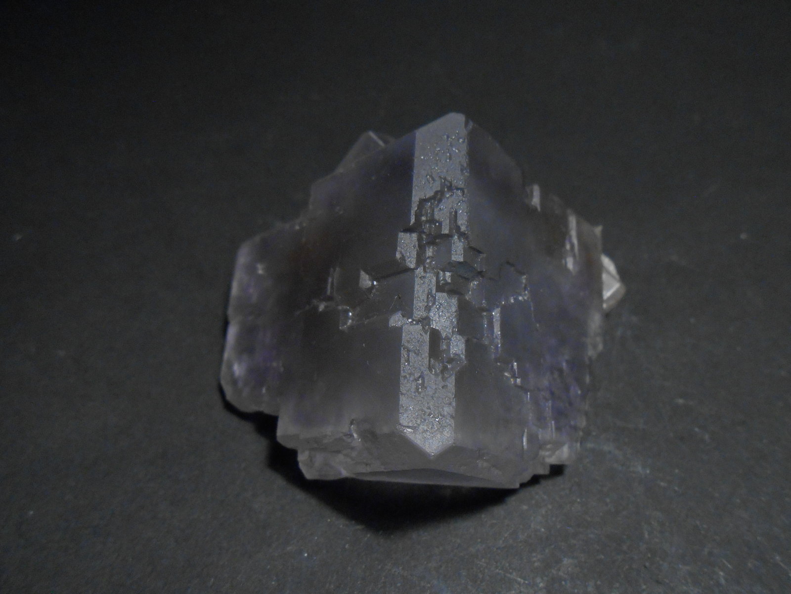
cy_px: 297
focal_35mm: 26
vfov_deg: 53.1
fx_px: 594
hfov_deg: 67.3
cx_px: 396
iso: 400
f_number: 3.5
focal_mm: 4.6
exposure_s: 1/20
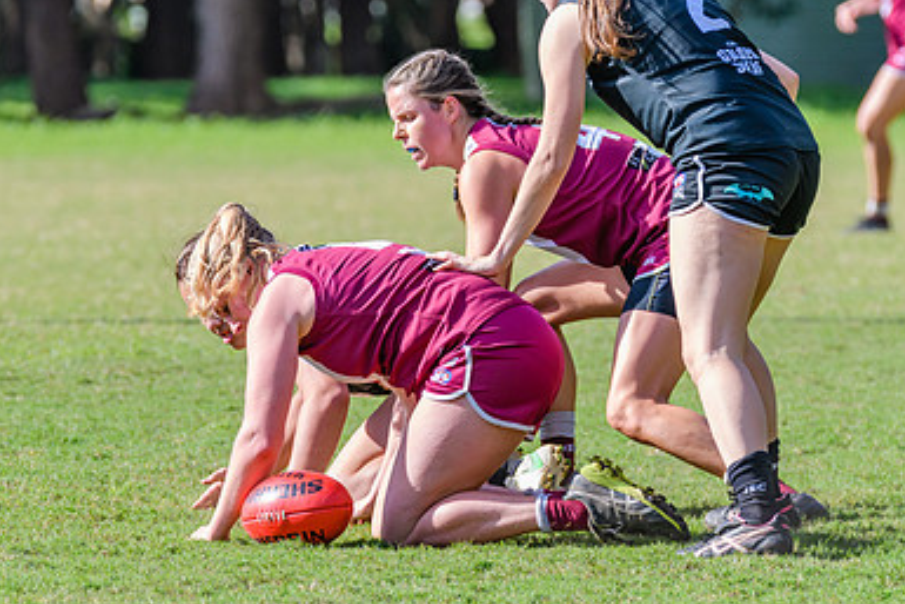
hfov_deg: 4.3
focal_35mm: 477
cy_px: 302
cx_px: 438
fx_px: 11995
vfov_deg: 2.9
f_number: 7.1
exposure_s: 1/1250
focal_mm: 270
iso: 800
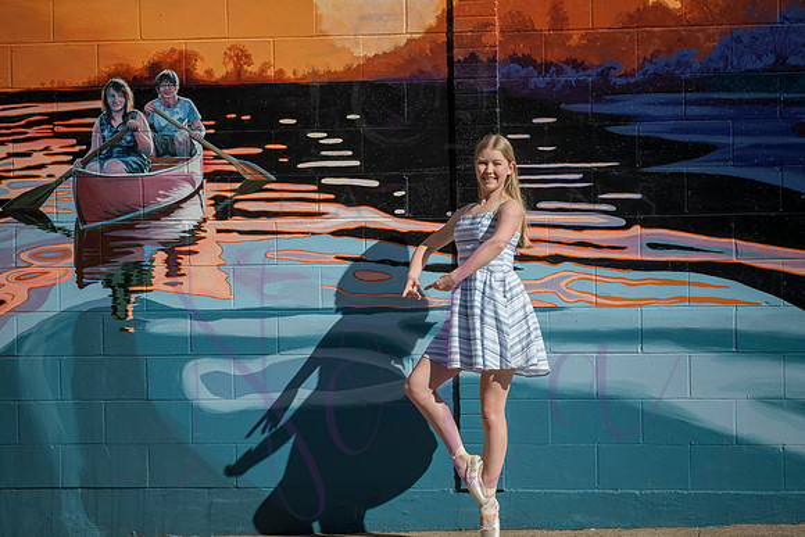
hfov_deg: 19.5
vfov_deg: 13.0
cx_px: 402
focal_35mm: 105
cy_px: 268
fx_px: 2348
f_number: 10
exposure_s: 1/1000
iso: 400
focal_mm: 105
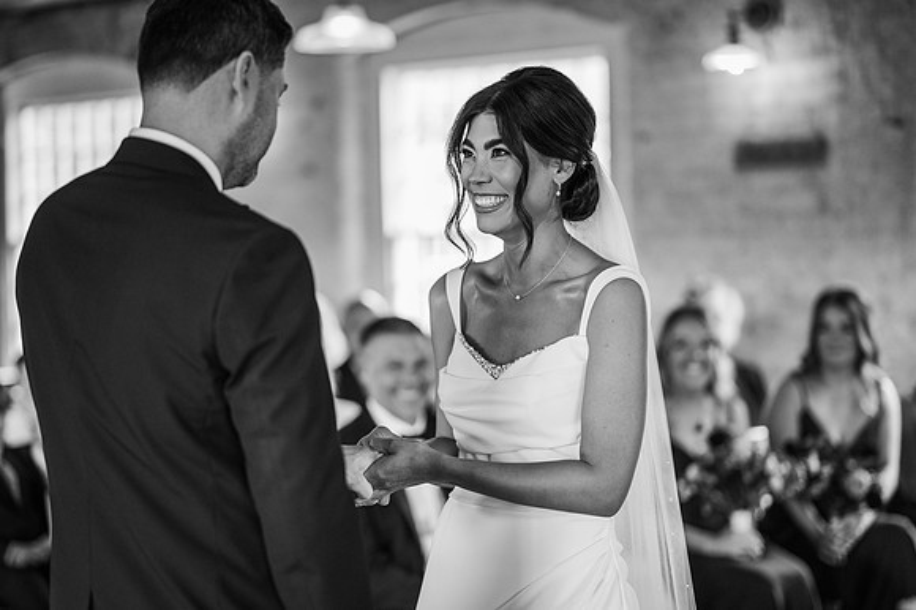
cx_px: 458
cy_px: 305
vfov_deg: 16.1
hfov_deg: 23.9
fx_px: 2161
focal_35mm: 85
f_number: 2
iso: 800
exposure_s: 1/200
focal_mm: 85
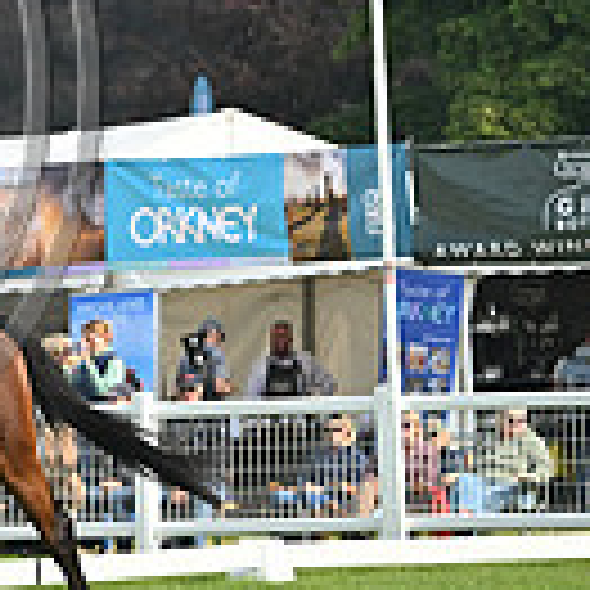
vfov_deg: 2.5
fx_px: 13421
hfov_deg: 2.5
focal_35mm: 696
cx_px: -414
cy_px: 20
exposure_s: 1/1250
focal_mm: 185
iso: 400
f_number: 5
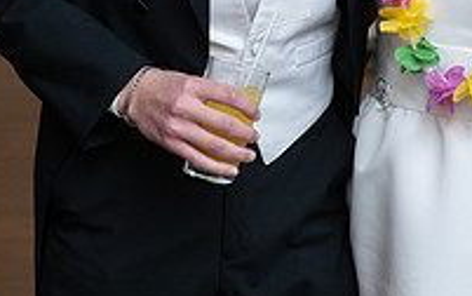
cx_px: 573
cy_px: -62
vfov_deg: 9.0
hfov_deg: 14.1
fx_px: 1854
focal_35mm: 144
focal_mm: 49
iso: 1600
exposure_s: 1/80
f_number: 4
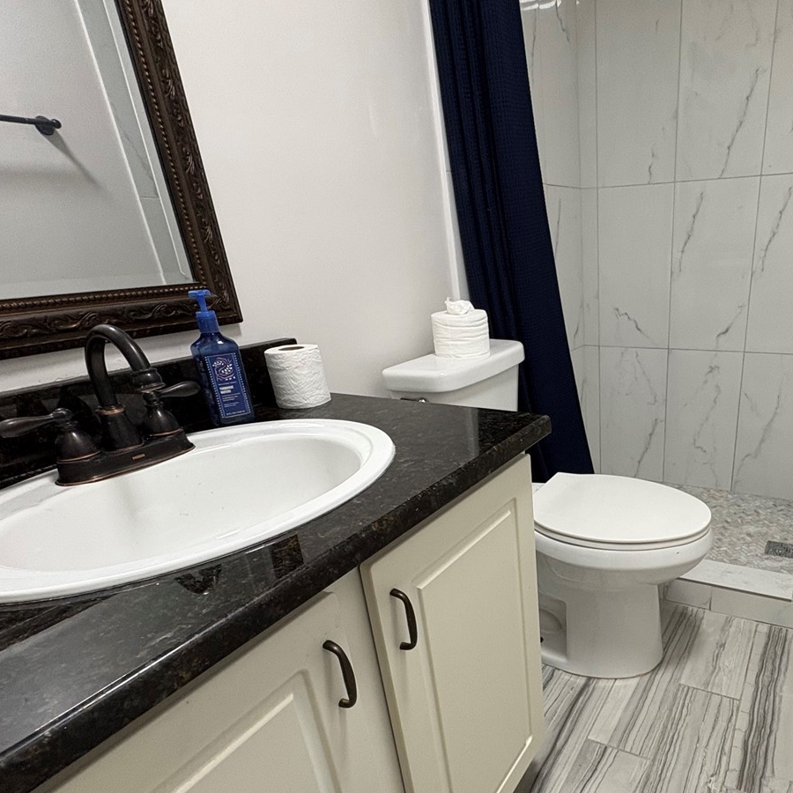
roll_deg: +2.9
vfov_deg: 68.6
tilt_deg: -24.3
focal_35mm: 22
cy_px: 491
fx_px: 570
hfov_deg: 66.7
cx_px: 560
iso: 250
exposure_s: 1/120
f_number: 2.2
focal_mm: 2.22
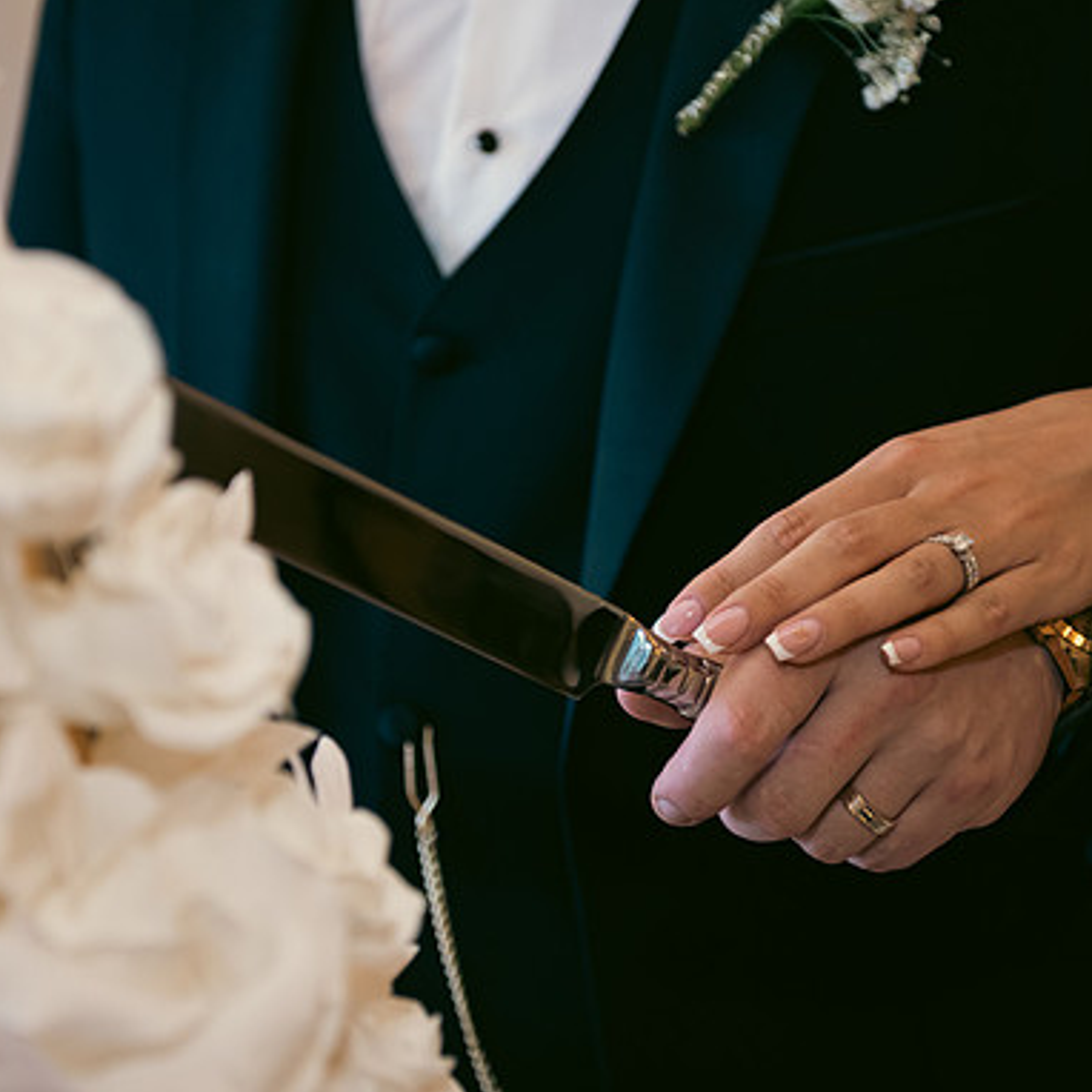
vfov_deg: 21.7
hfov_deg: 21.6
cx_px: 583
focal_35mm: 80
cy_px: 547
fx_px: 2855
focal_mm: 62
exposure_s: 1/160
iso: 640
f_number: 3.5
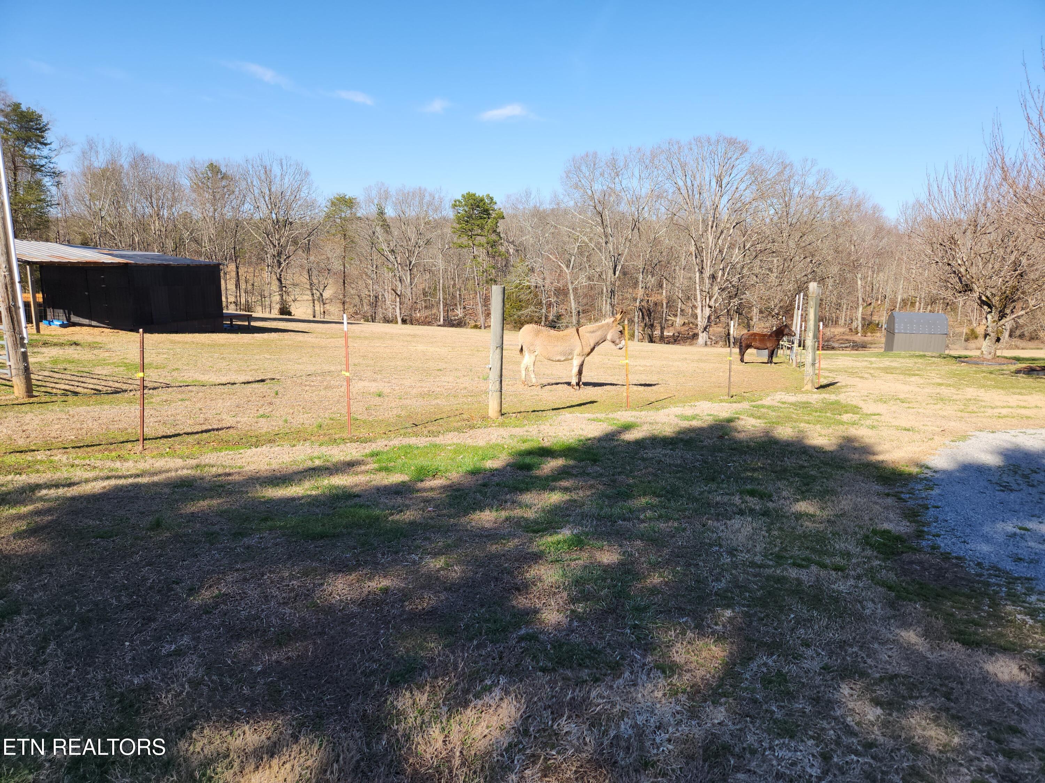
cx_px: 522
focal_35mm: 23
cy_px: 392
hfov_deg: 73.9
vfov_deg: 58.9
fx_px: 694
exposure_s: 1/927
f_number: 1.8
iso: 20
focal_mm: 5.4
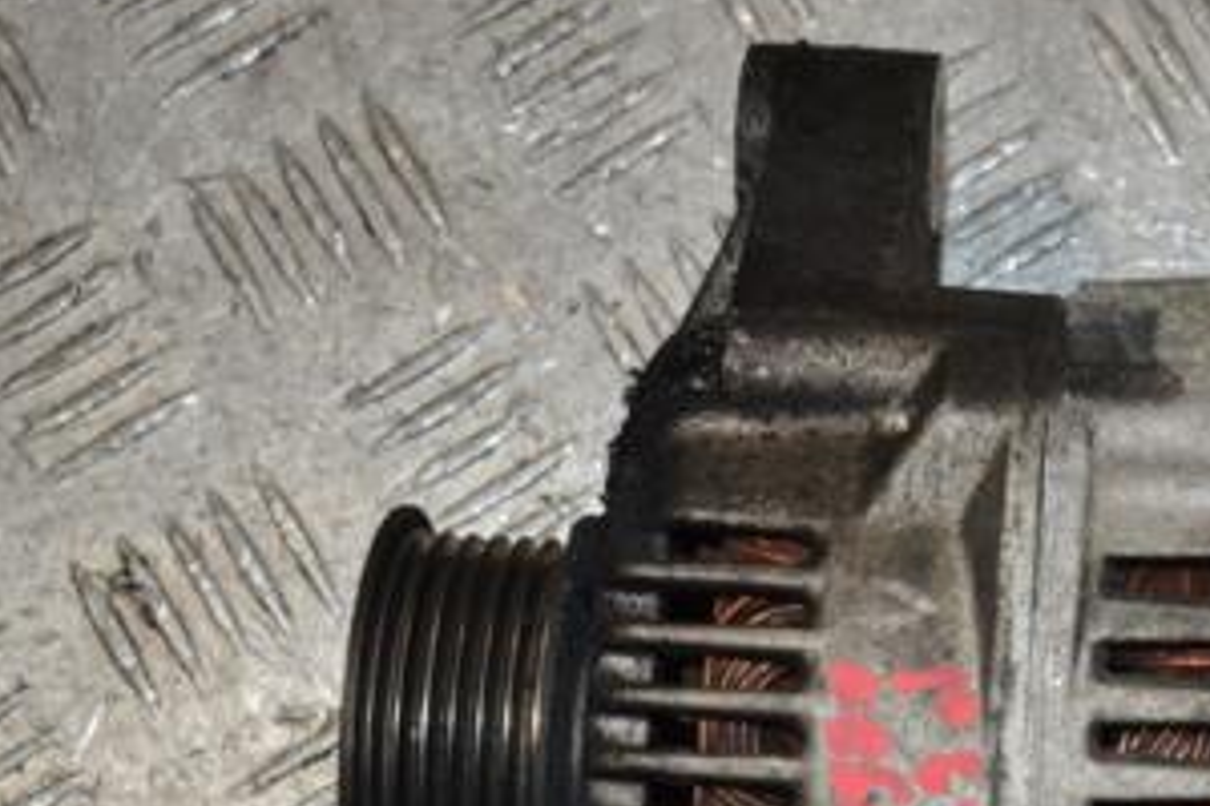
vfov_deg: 11.3
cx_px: 1045
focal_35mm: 120
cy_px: 754
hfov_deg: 16.9
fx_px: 4033
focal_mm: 40
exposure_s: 1/200
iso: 800
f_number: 7.1
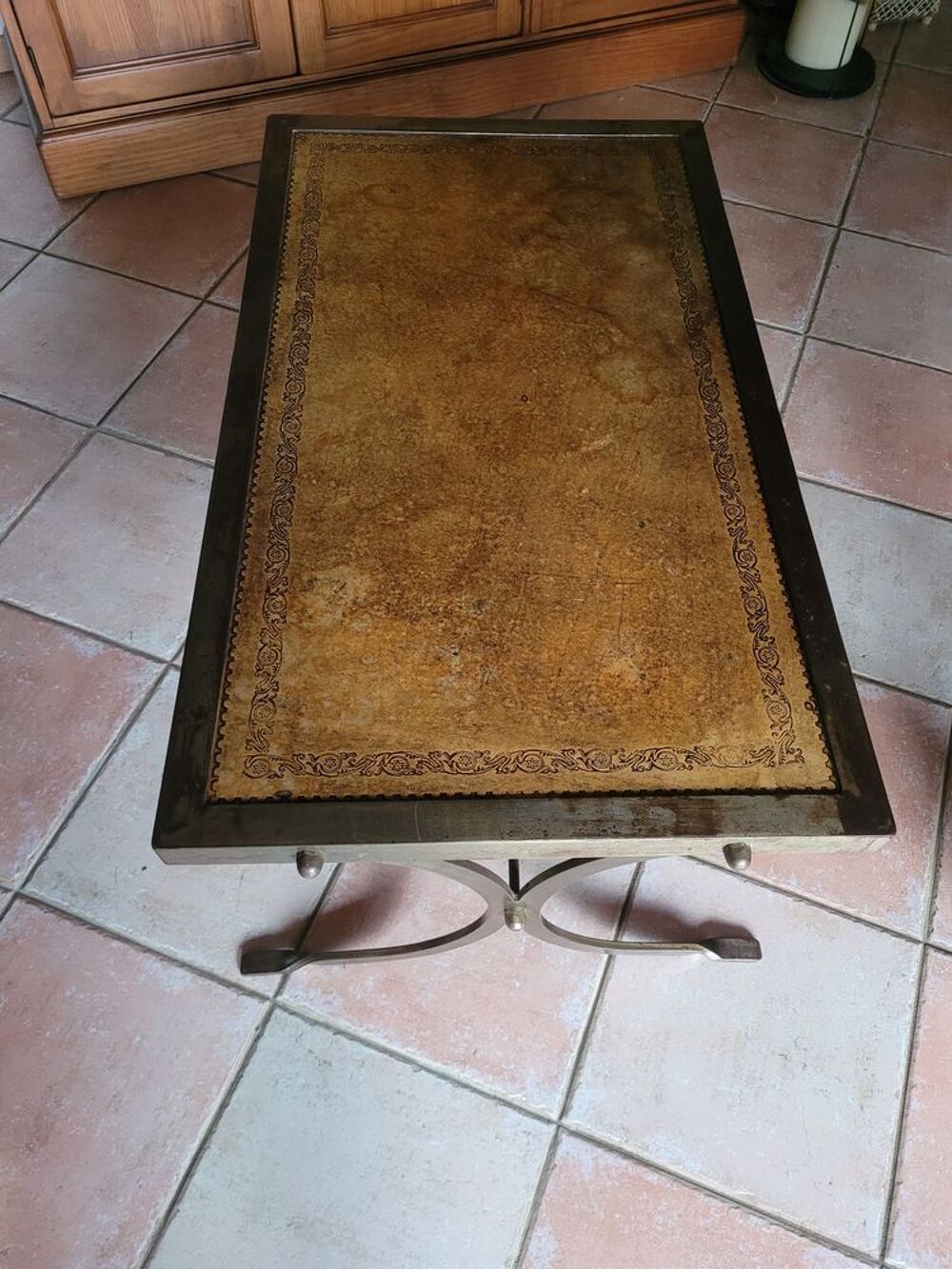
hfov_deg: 53.1
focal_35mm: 26
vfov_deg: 67.3
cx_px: 476
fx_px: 953
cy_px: 634
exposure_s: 1/40
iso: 640
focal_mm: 5.4
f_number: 1.8
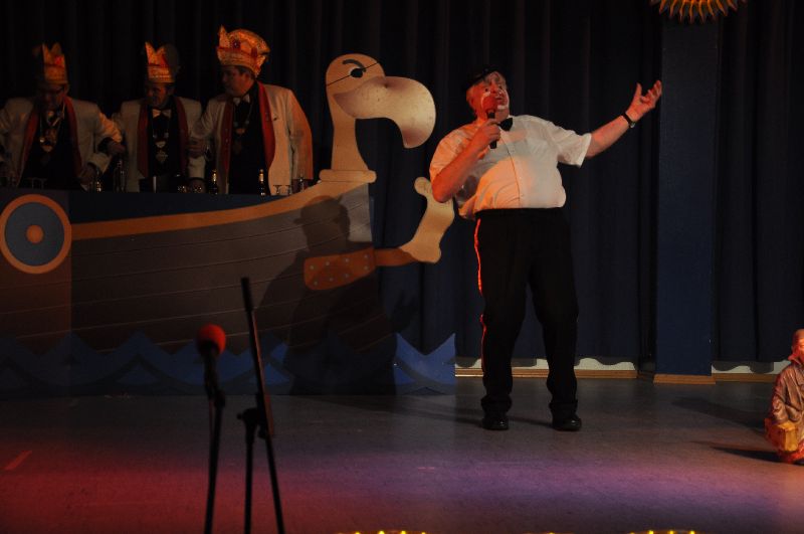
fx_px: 1505
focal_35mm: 68
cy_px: 267
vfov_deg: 20.1
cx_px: 402
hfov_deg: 29.9
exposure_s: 1/60
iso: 400
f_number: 4.8
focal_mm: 45
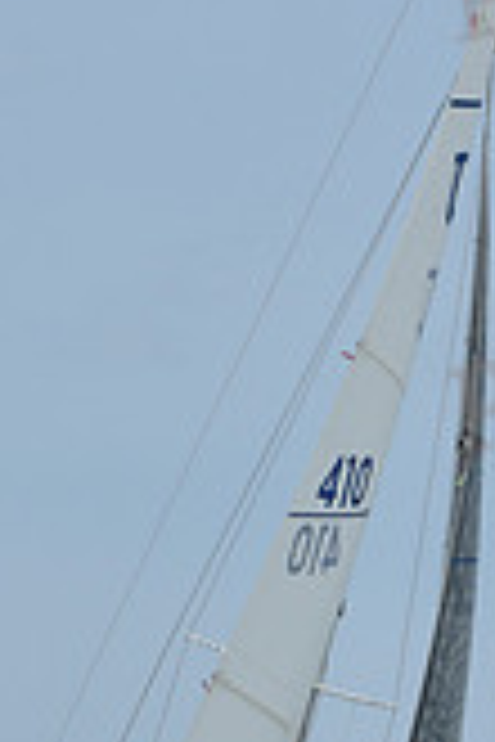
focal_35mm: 246
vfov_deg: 8.3
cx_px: 218
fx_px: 5073
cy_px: 639
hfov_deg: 5.6
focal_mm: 70
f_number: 11
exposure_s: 1/800
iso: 250
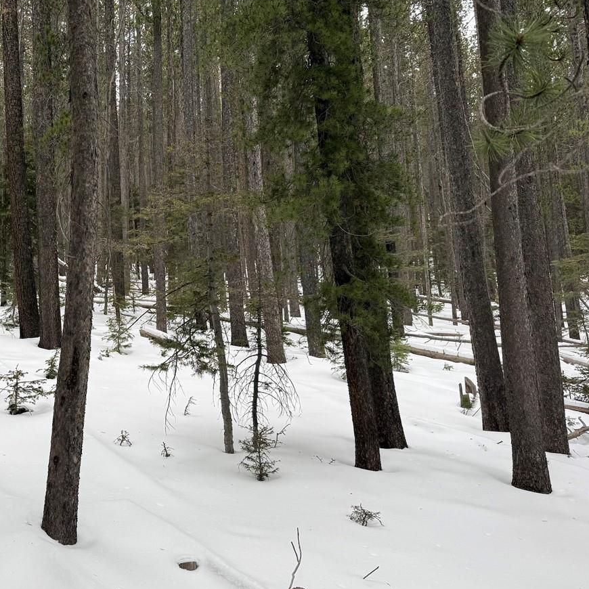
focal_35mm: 39
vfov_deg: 42.8
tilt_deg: +9.0
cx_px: 65
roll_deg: -0.4
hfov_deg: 39.9
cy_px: 266
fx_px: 751
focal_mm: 6.76
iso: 80
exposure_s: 1/584
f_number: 1.78
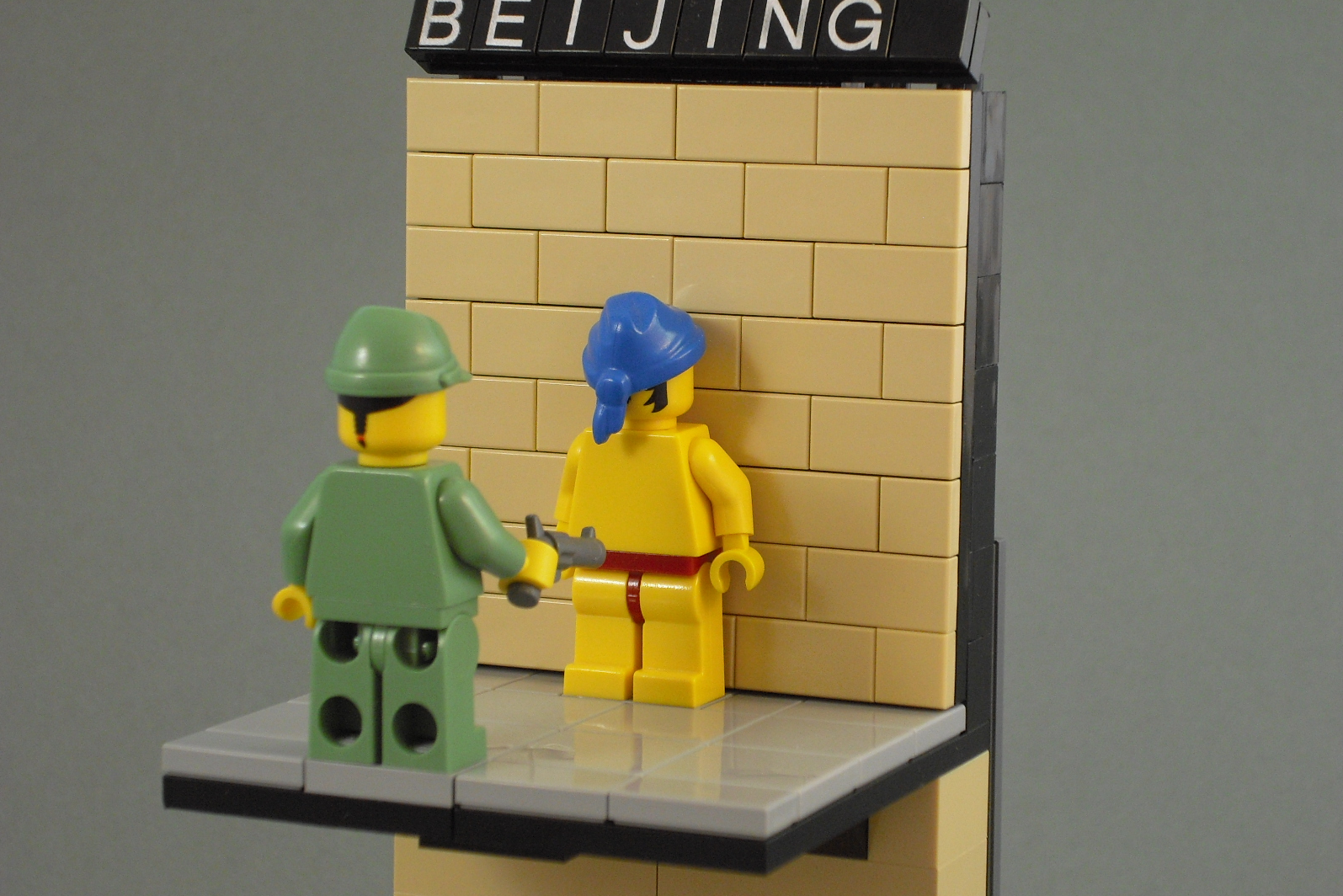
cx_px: 670
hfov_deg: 21.0
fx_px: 3619
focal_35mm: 97
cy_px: 414
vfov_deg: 14.1
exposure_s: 1/13
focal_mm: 15.3
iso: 200
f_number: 4.7
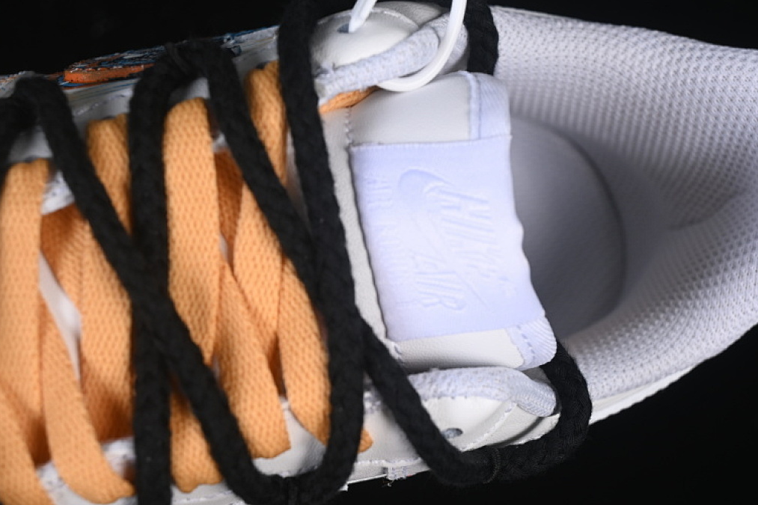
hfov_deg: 25.4
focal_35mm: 80
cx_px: 369
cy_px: 266
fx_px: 1684
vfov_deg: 17.1
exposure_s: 1/80
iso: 160
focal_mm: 50
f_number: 7.1
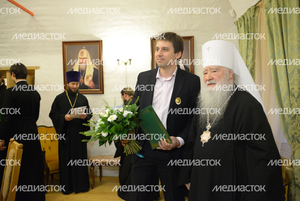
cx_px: 150
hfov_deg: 65.5
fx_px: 233
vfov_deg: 46.4
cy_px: 100
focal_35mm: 28
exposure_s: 1/200
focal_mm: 28
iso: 4000
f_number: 2.8
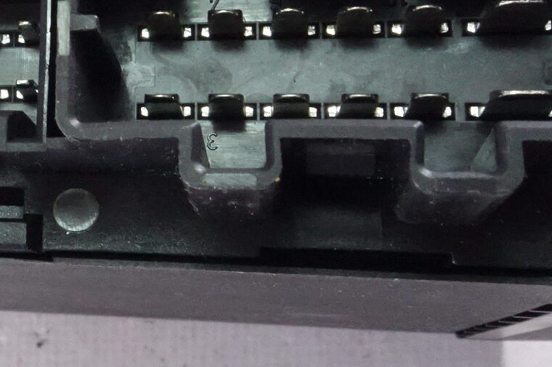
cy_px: 47
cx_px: -248
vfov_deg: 14.4
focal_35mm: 94
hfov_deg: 19.3
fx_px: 1441
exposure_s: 1/30
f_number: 11
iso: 3200
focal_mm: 10.4
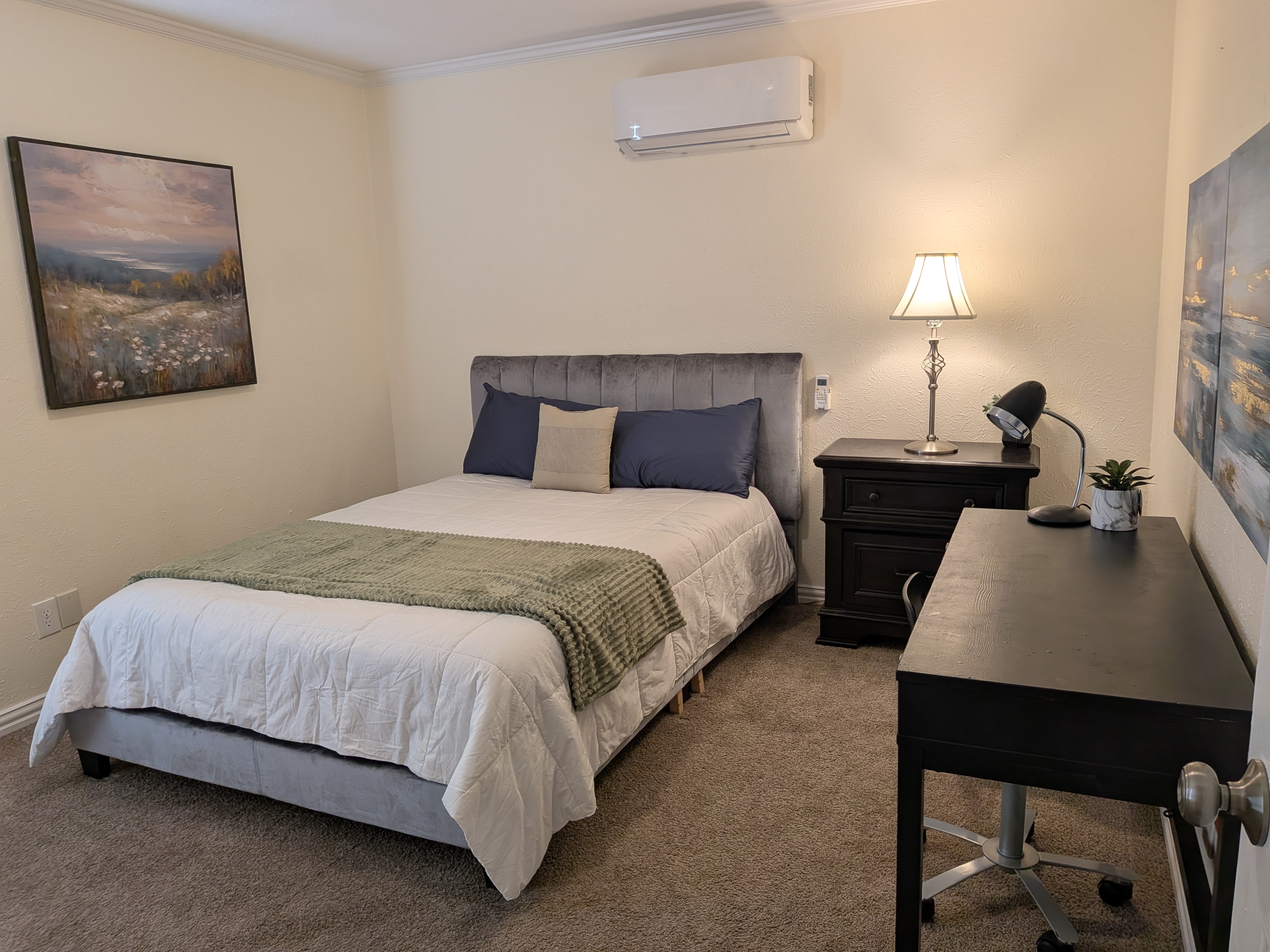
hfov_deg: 71.6
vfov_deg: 56.8
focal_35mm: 24
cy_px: 476
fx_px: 881
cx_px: 635
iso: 27
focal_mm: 4.53
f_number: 1.7
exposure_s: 1/30
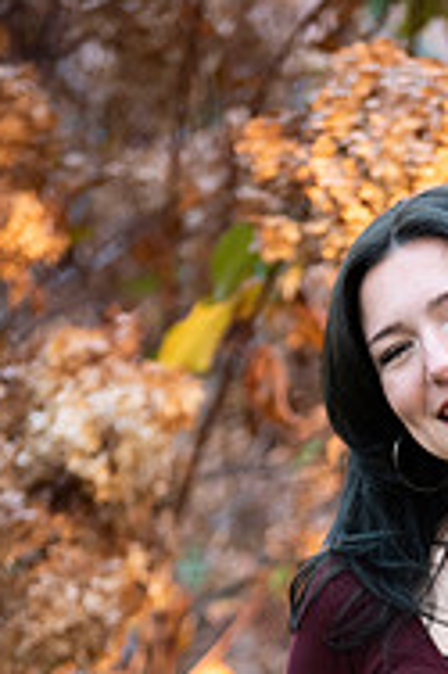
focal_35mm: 336
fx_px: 6283
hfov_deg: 4.1
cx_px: 487
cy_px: 735
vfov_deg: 6.1
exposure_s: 1/250
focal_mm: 140
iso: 1250
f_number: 3.2
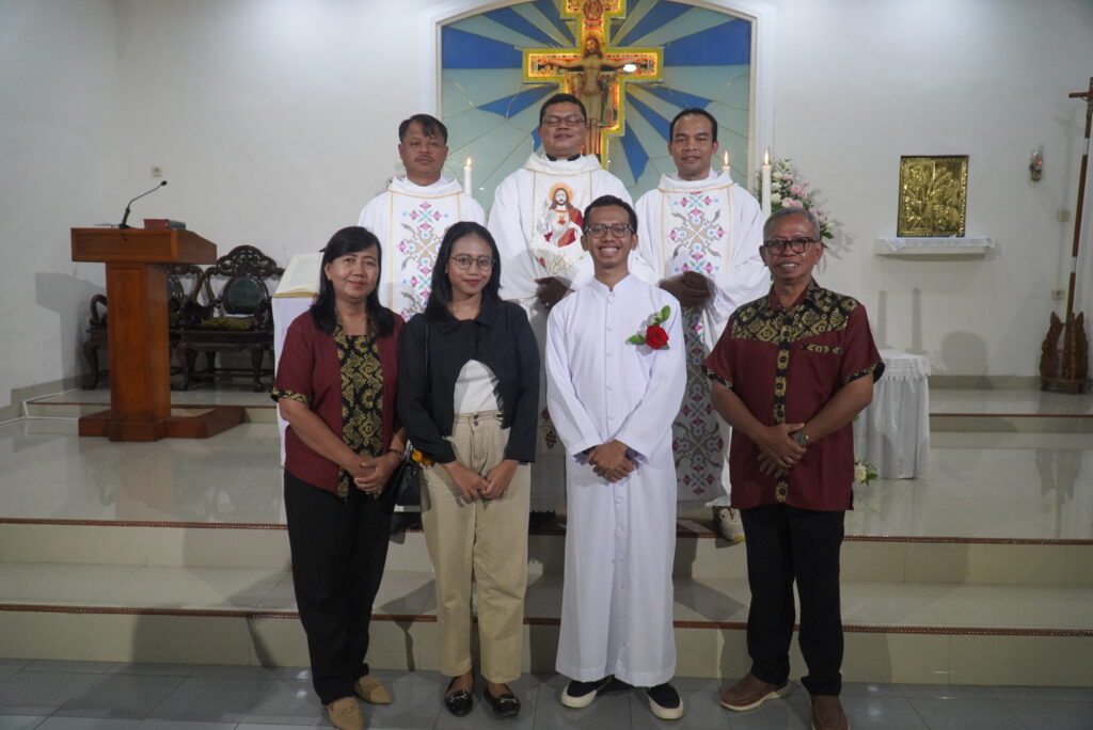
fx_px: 820
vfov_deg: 48.0
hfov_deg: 67.4
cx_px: 546
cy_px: 365
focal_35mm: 27
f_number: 4
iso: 1600
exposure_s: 1/160
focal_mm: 18
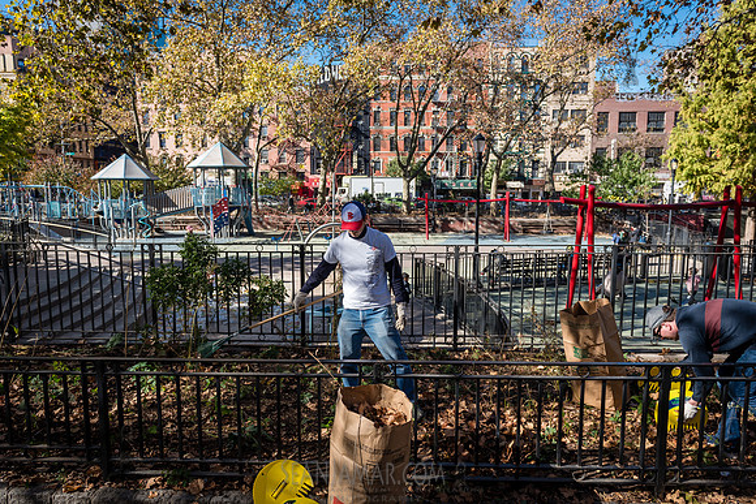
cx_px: 372
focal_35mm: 25
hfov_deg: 72.3
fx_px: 518
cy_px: 252
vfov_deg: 51.9
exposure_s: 1/400
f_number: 4
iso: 100
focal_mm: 24
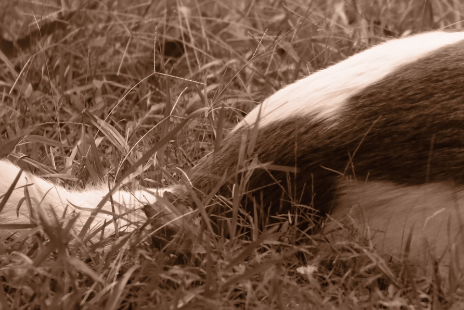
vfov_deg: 6.0
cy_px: 65
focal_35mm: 230
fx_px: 2965
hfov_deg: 8.8
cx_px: 612
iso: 200
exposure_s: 1/150
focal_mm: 50
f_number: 2
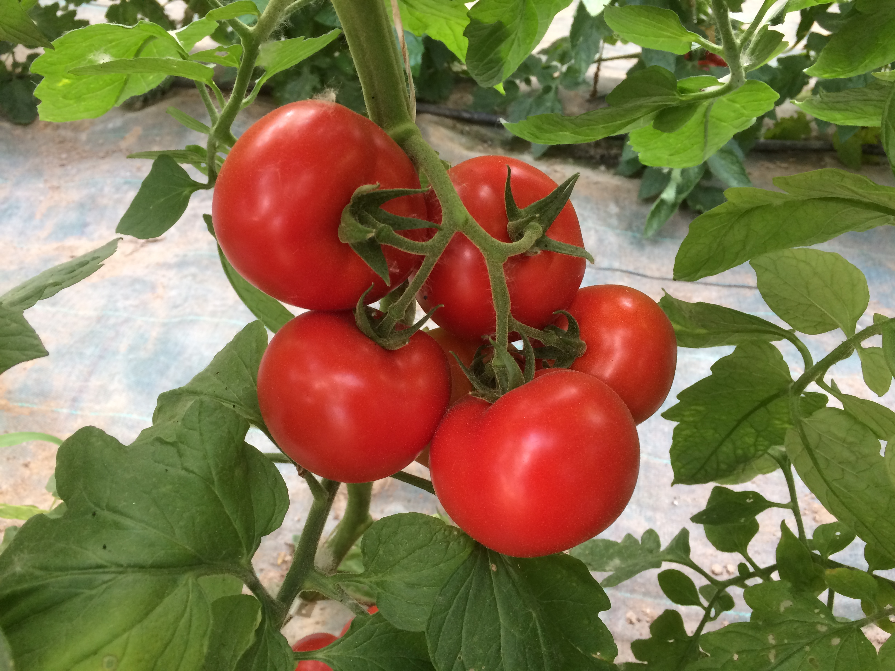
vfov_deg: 48.2
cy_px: 336
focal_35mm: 29
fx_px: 750
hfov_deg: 61.7
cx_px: 448
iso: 125
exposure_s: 1/33
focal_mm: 4.15
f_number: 2.2
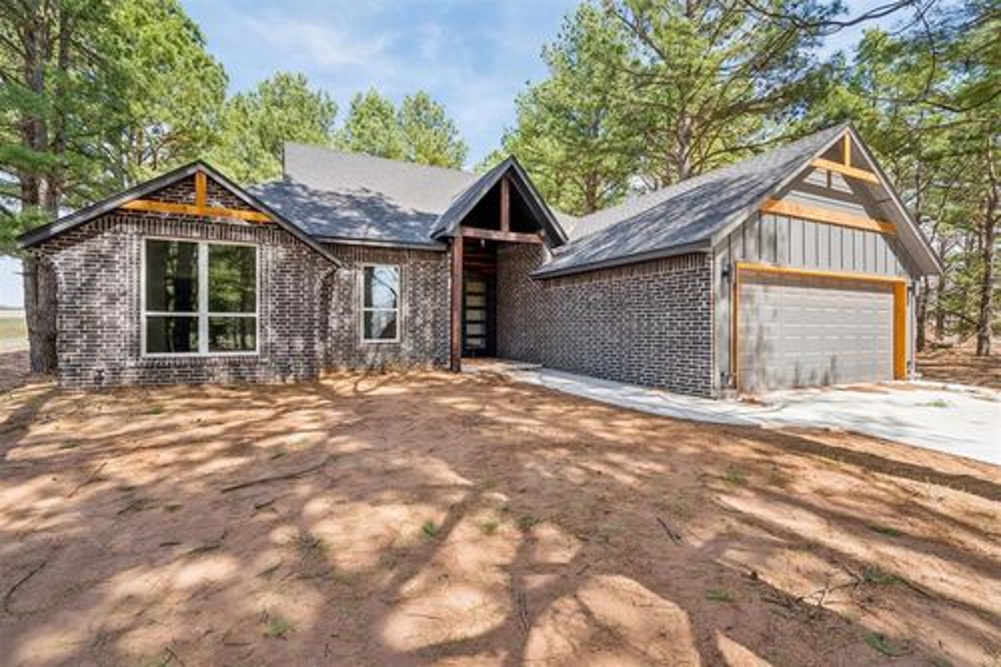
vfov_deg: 73.7
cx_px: 500
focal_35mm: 16
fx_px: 445
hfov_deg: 96.8
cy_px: 334
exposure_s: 1/125
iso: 200
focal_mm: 16
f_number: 7.1
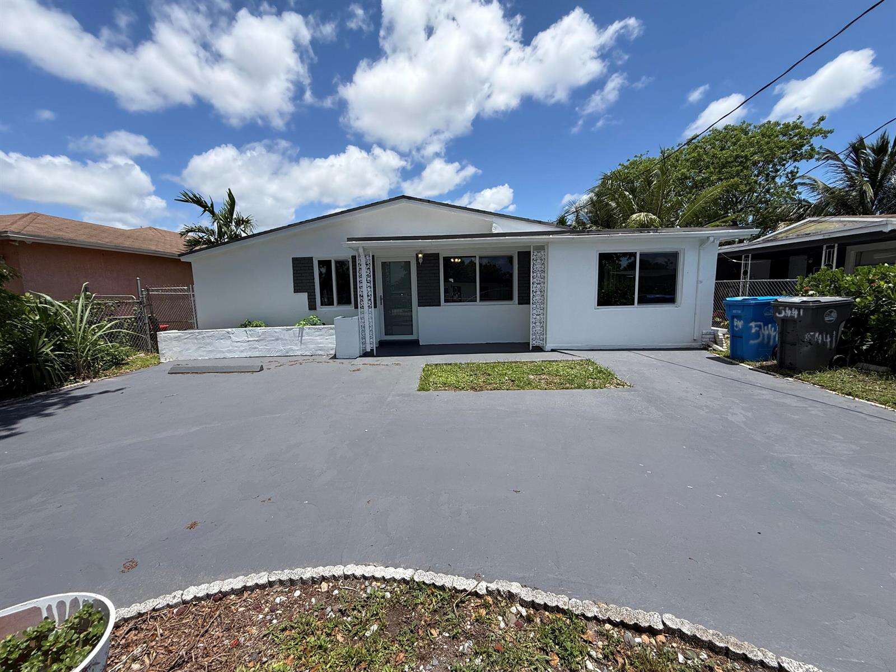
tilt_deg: -6.0
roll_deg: +1.5
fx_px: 362
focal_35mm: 14
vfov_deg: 85.7
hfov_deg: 102.1
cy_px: 336
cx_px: 448
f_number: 2.2
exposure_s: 1/2320
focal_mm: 2.22
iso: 50
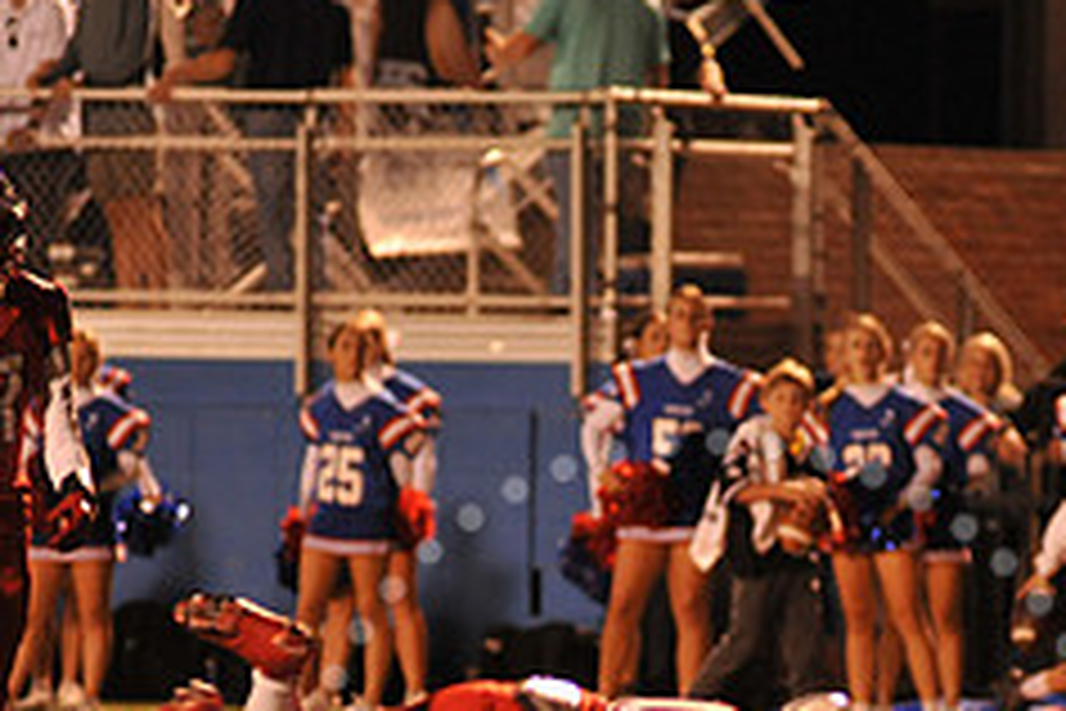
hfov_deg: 4.2
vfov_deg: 2.8
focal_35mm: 490
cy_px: 855
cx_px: 711
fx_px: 14508
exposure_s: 1/200
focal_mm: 200
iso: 2000
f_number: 2.8
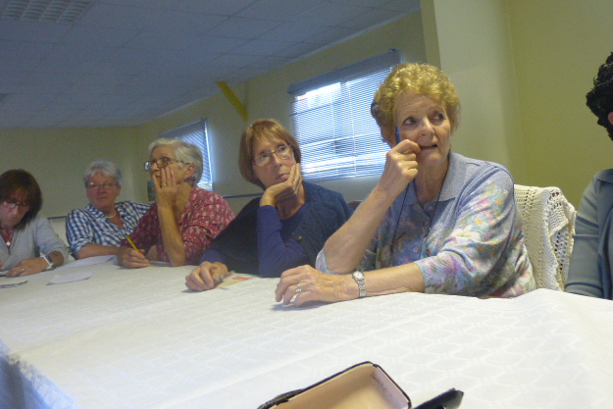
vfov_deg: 40.0
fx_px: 562
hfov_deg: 57.2
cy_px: 194
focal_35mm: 33
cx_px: 302
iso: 400
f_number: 3
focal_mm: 5.4
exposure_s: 1/25
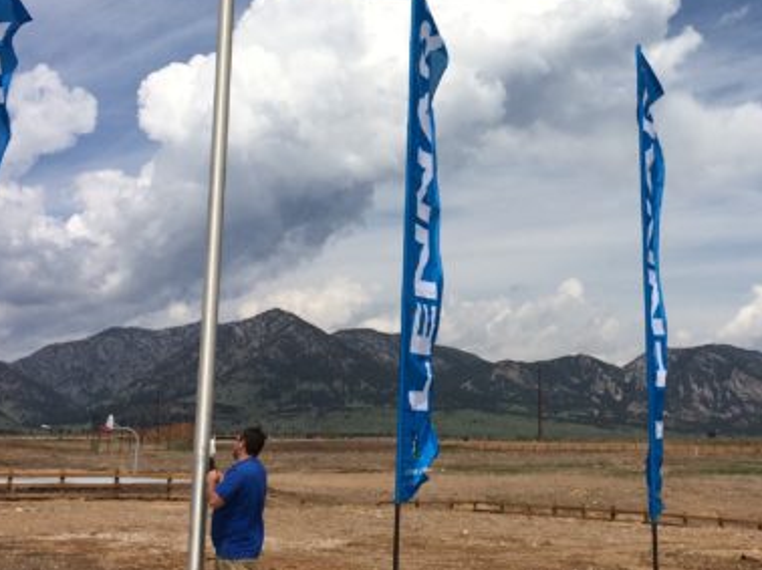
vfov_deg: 23.6
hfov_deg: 31.5
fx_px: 1342
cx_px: 506
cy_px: 101
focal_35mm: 61
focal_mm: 4.12
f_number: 2.2
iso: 40
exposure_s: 1/5128
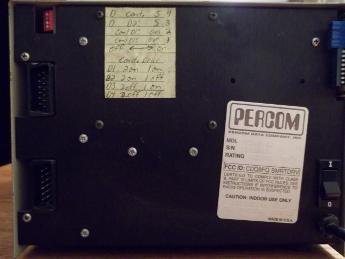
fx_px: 329
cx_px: 172
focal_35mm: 33
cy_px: 130
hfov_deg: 55.4
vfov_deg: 42.9
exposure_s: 1/8
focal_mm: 5.9
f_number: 3.3
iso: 400
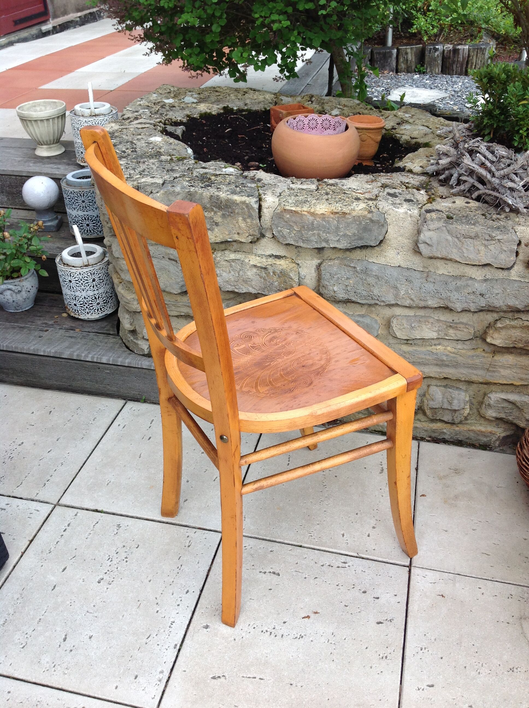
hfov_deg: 40.6
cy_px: 354
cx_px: 264
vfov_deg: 52.7
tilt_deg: -33.8
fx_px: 715
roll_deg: +3.4
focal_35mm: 35
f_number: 2.4
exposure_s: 1/192
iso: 50
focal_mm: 4.28
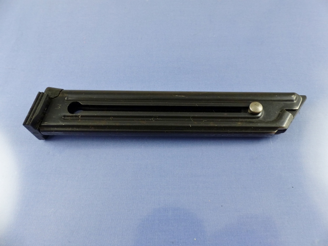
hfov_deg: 69.4
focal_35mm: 25
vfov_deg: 54.9
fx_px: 237
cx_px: 164
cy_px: 123
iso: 200
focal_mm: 4.5
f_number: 2.8
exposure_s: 1/60
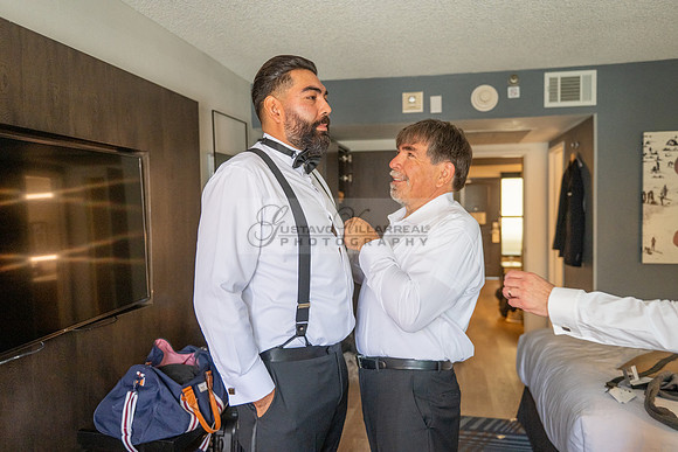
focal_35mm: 27
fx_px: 509
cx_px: 339
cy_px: 226
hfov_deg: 67.4
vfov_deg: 48.0
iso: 1250
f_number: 3.2
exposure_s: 1/200
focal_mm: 27
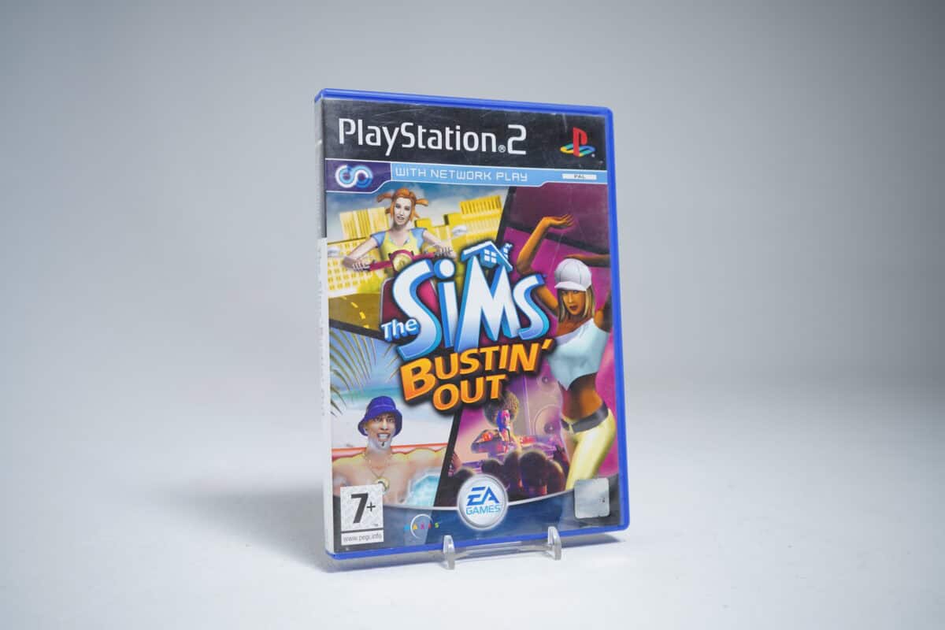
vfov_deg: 36.9
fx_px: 945
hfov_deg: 53.1
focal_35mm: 36
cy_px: 315
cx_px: 472
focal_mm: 36
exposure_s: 1/50
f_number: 4
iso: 500
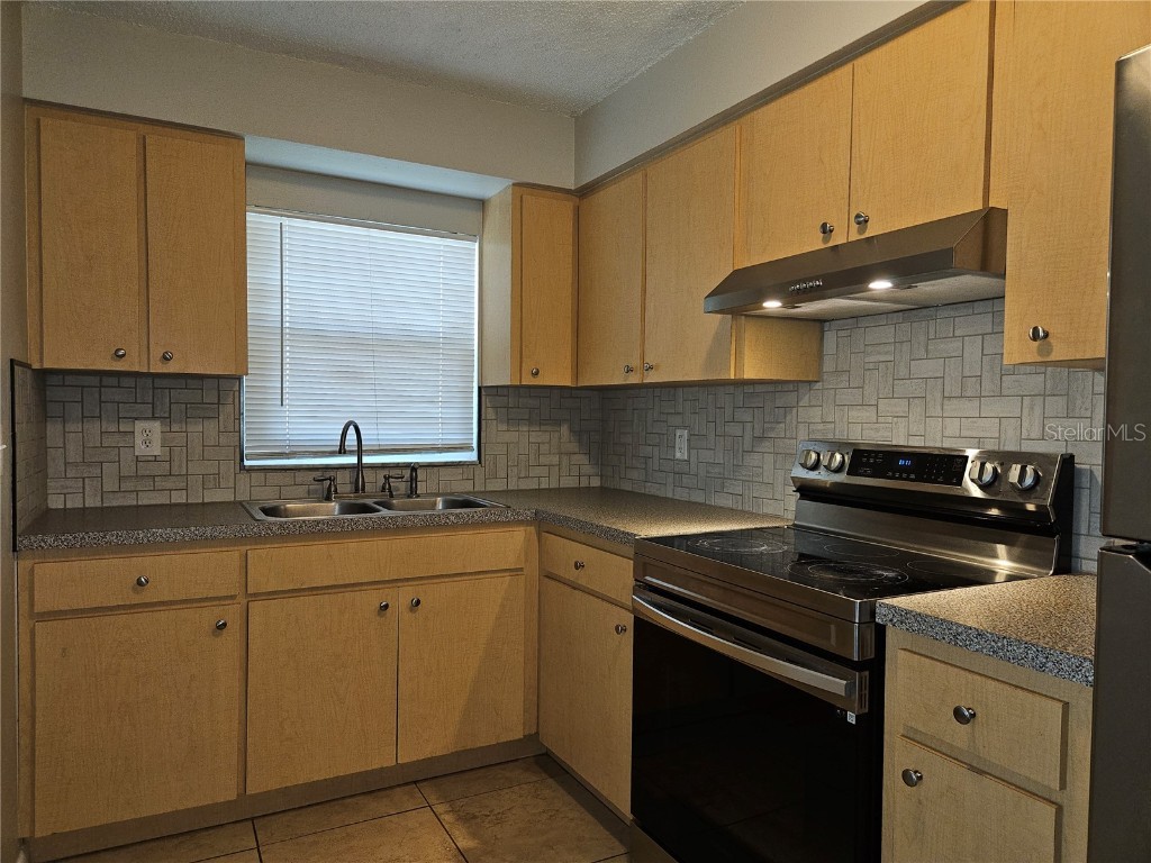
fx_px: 765
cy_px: 432
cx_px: 576
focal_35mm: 23
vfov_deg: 58.9
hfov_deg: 73.9
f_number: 1.8
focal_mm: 5.4
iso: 100
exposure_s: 1/24
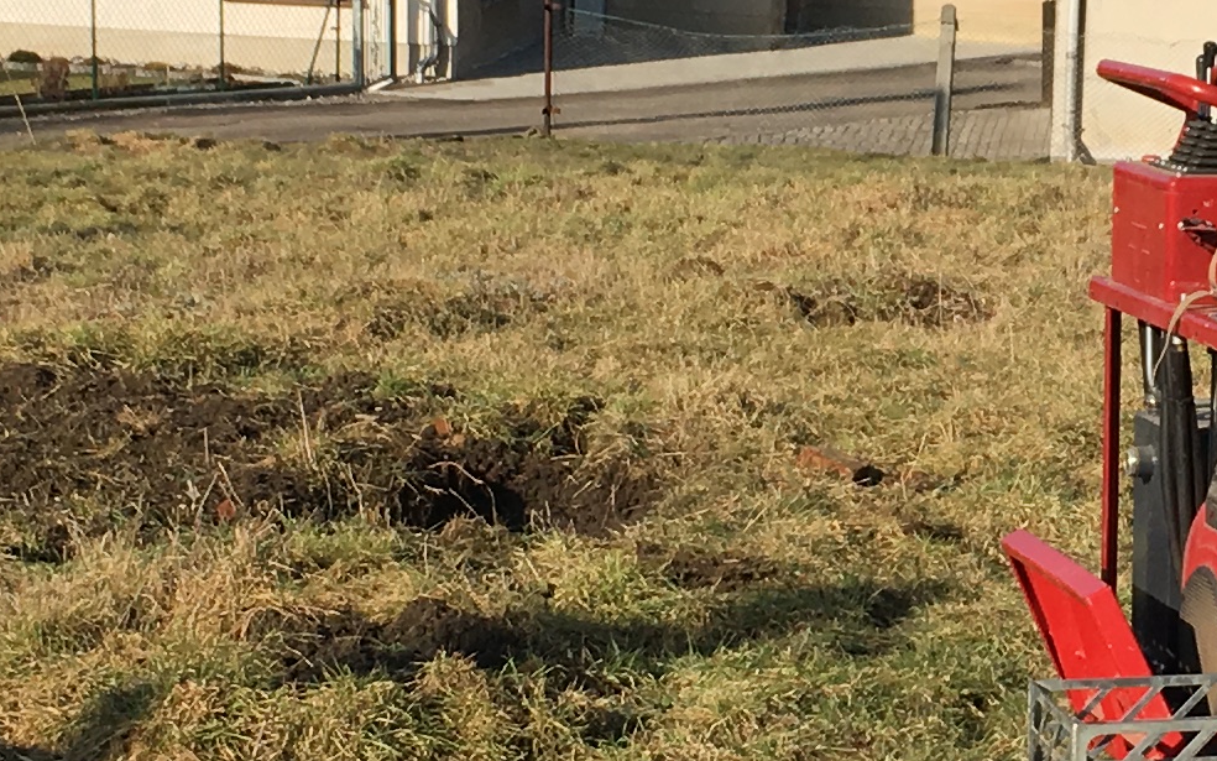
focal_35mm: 126
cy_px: 385
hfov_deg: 16.3
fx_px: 4179
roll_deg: -2.1
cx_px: 1113
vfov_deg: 10.4
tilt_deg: -12.5
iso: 25
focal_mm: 4.15
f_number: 2.2
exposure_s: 1/1637
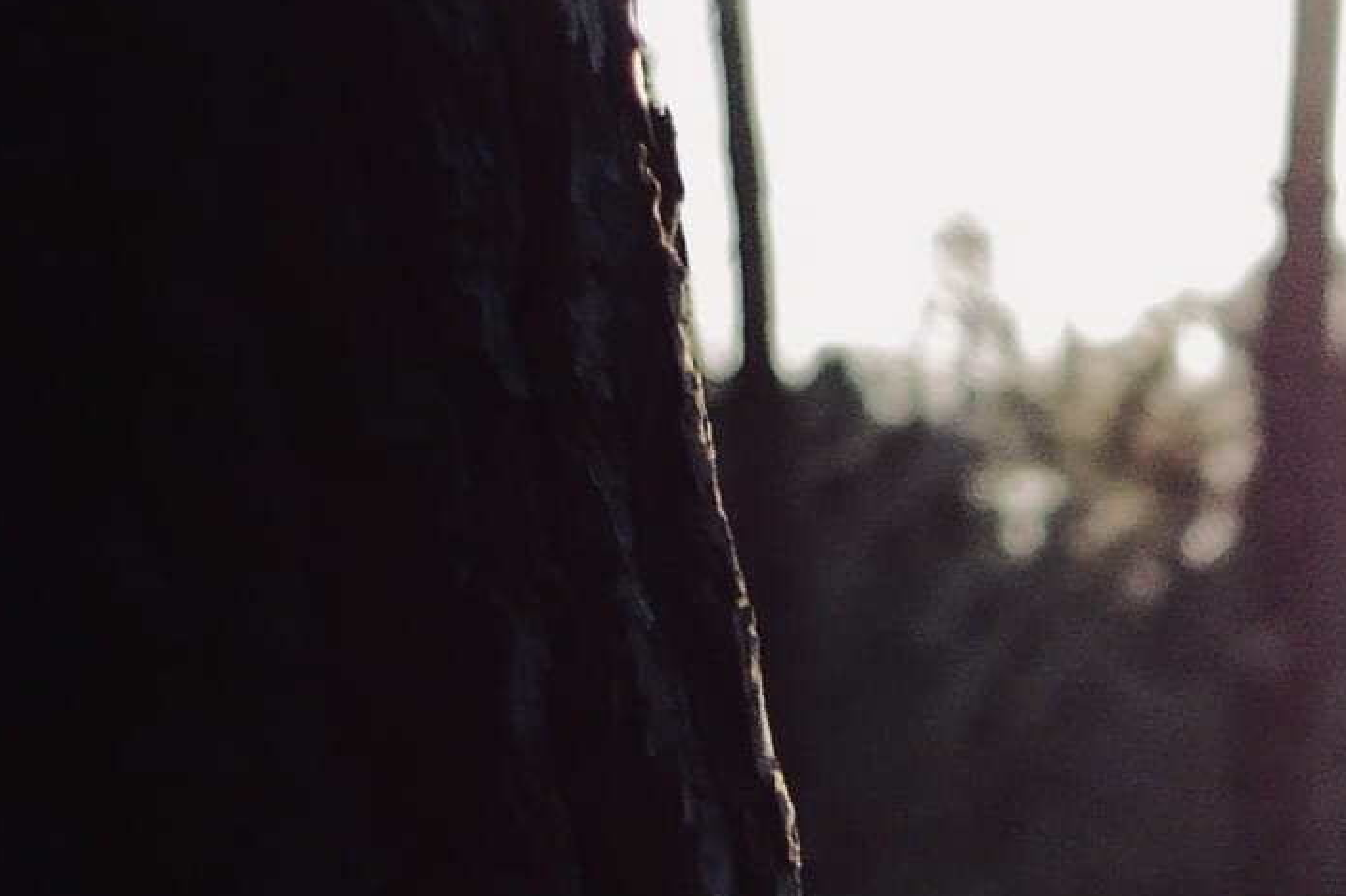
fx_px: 12706
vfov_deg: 4.0
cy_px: 1851
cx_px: 2516
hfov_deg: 5.9
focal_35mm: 340
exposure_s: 1/3200
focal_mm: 25
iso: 400
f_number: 1.7
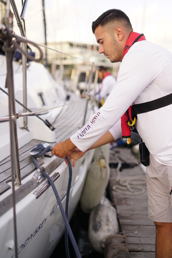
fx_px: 358
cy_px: 129
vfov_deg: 39.6
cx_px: 86
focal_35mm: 50
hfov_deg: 27.0
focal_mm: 50
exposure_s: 1/1000
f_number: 2.2
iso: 320
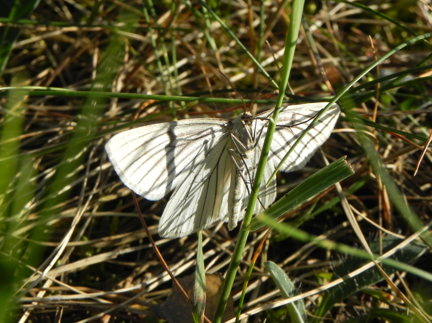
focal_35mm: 111
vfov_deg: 13.3
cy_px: 168
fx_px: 1385
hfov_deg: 17.7
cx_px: 227
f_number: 6.3
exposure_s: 1/315
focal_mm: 18.8
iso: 160
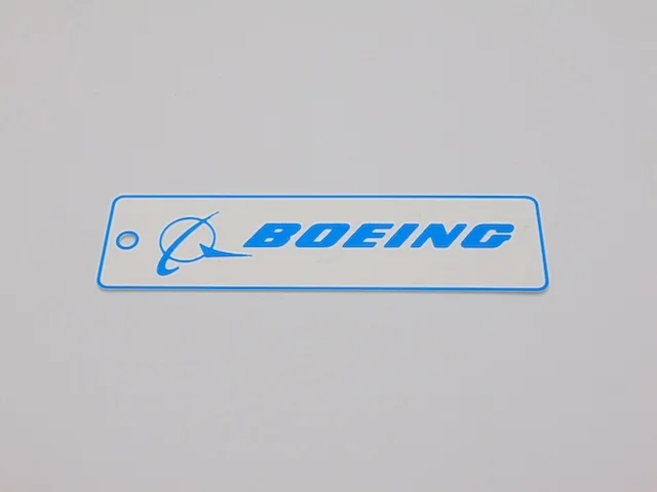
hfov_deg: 38.2
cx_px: 328
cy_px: 246
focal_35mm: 50
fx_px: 949
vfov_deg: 29.1
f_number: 3.5
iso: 80
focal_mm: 9
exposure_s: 1/80
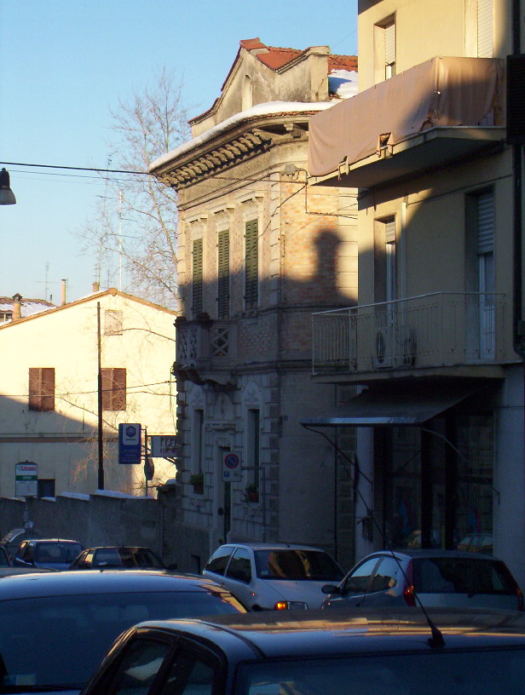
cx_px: 262
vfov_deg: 18.2
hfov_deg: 13.8
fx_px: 2175
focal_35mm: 108
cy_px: 348
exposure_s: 1/527
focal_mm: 16.61
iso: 100
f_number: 4.72
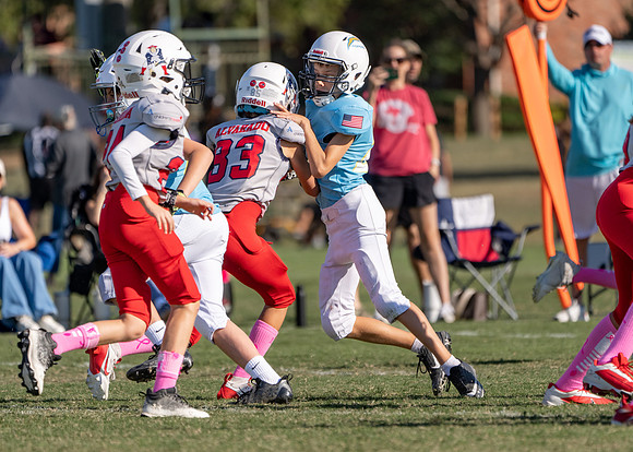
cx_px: 325
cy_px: 229
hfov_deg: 3.7
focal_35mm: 543
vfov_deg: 2.7
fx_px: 9754
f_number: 5.6
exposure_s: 1/1600
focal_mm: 400
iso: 200
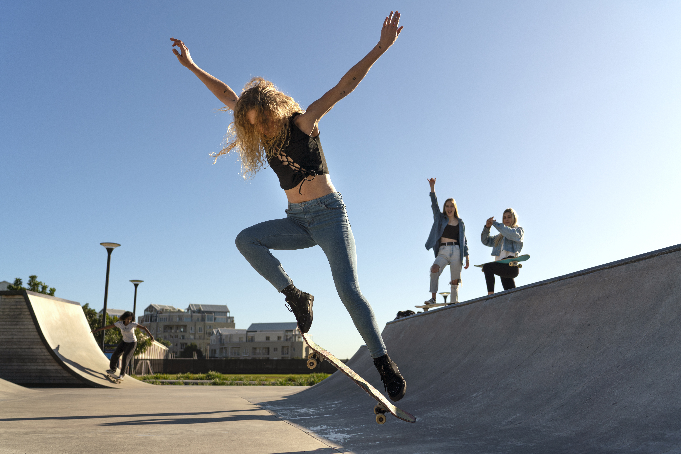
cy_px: 227
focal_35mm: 35
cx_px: 340
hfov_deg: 54.4
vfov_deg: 37.9
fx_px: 662
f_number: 4
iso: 100
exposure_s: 1/1250
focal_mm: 35
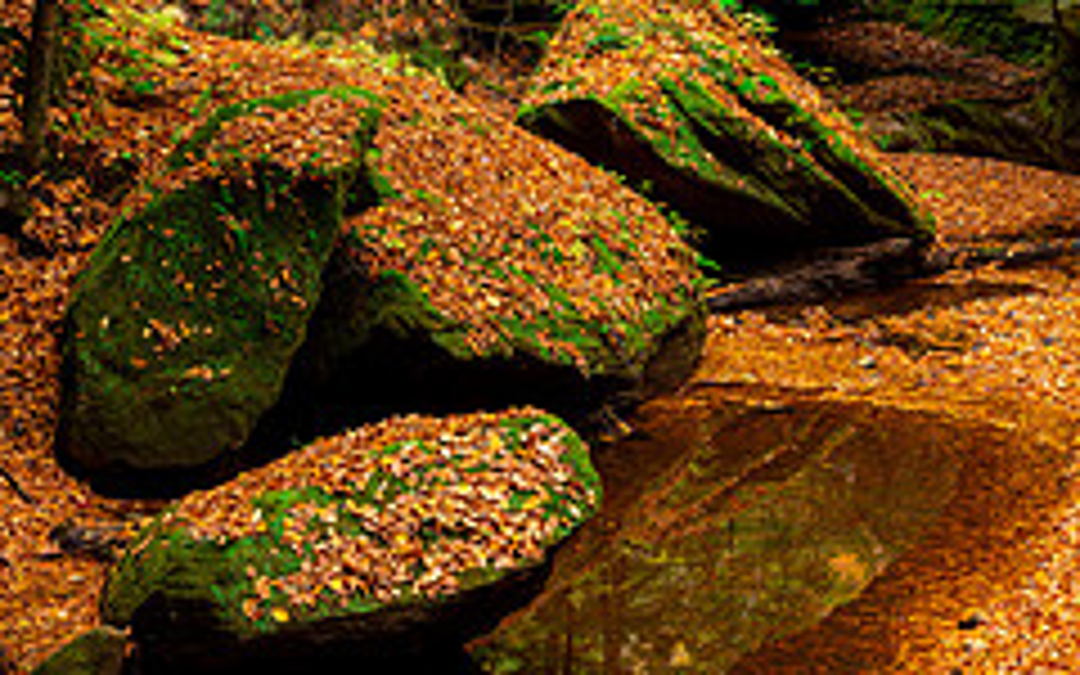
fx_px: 3709
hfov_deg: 16.6
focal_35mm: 126
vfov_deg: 10.4
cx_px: 522
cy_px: 338
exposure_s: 3
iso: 100
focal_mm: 66
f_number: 13
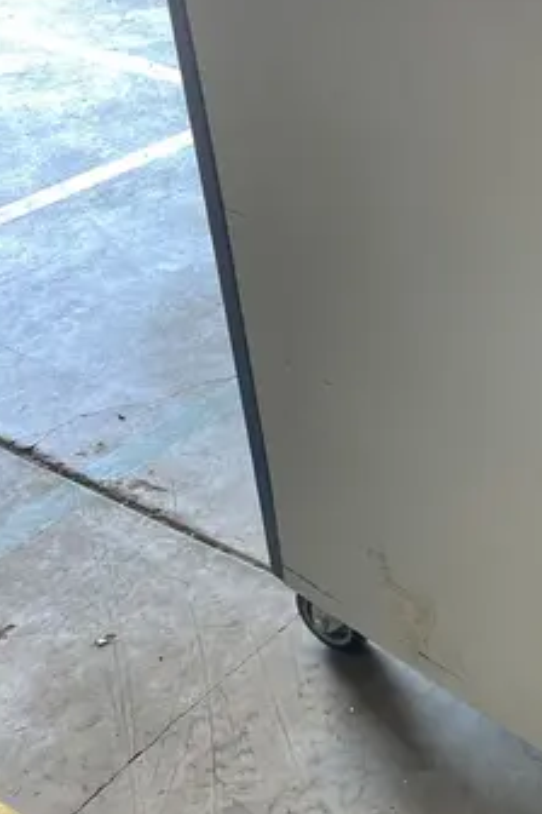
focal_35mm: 59
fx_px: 1332
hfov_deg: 21.8
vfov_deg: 33.9
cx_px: 600
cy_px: 367
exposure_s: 1/108
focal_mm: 4.2
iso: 125
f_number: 1.6
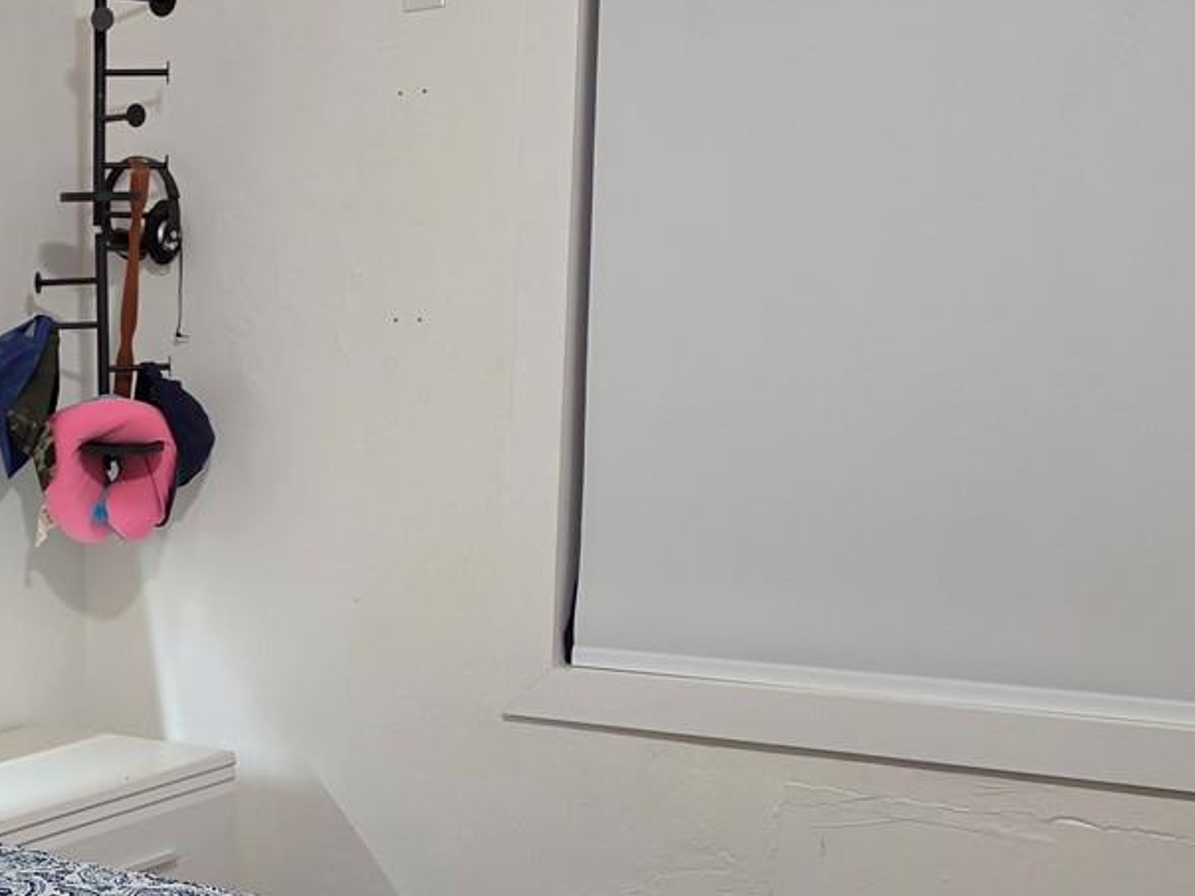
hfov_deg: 29.4
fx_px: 2105
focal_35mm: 61
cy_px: 722
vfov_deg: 23.6
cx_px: -30
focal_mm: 6.5
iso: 320
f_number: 1.4
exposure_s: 1/120
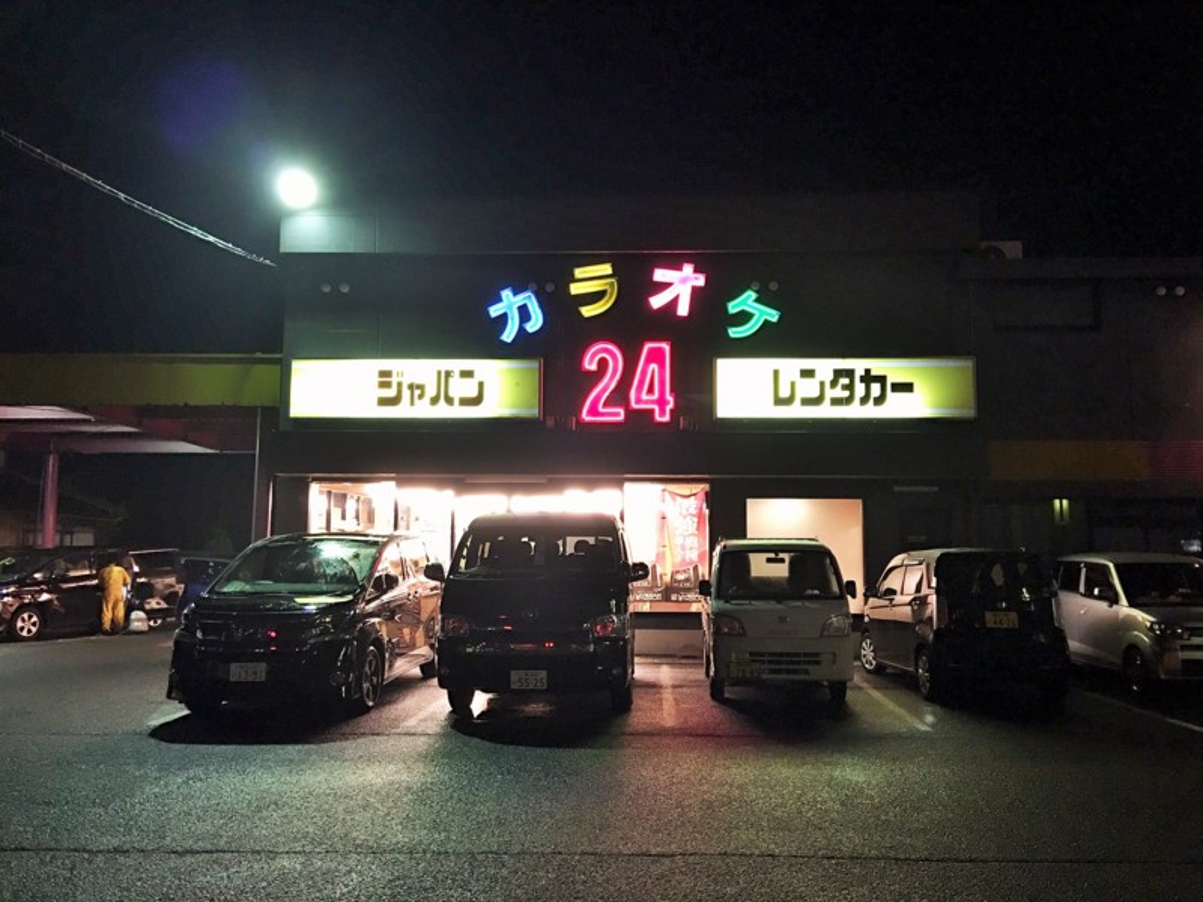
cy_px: 451
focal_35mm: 29
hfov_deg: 61.7
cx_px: 602
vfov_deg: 48.2
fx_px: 1008
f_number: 2.2
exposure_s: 1/8
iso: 100
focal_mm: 4.15
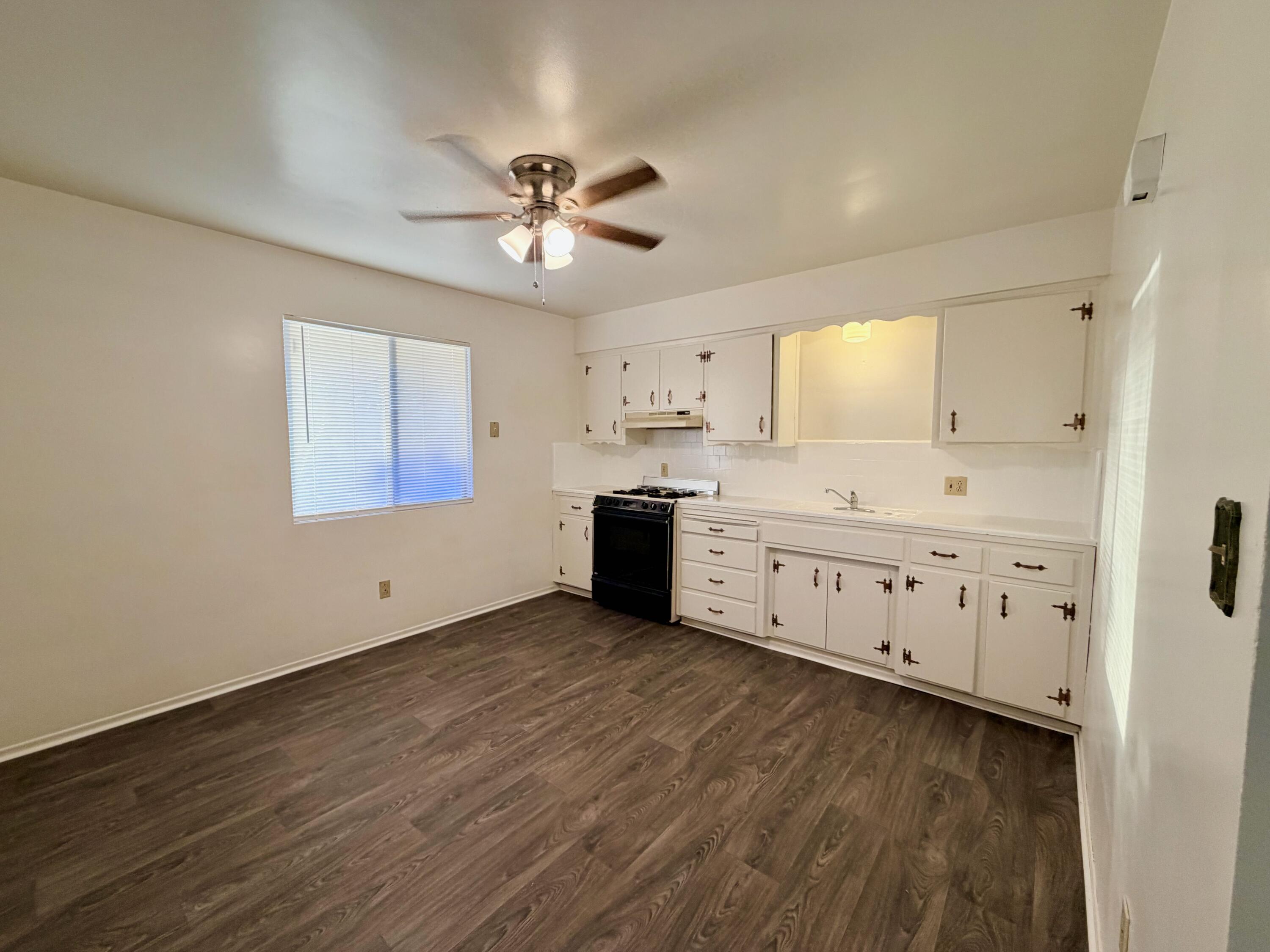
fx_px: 514
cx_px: 635
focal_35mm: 14
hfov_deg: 102.1
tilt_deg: -4.0
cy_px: 476
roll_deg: -0.5
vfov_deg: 85.7
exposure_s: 1/120
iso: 200
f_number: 2.2
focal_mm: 2.22
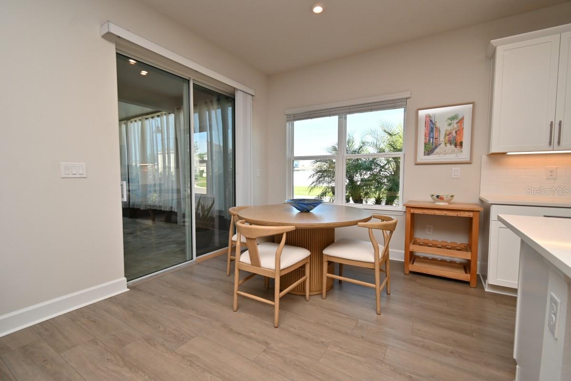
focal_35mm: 15
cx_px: 286
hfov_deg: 100.4
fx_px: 238
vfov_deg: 77.3
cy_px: 190
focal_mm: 10
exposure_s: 1/100
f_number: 5
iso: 100
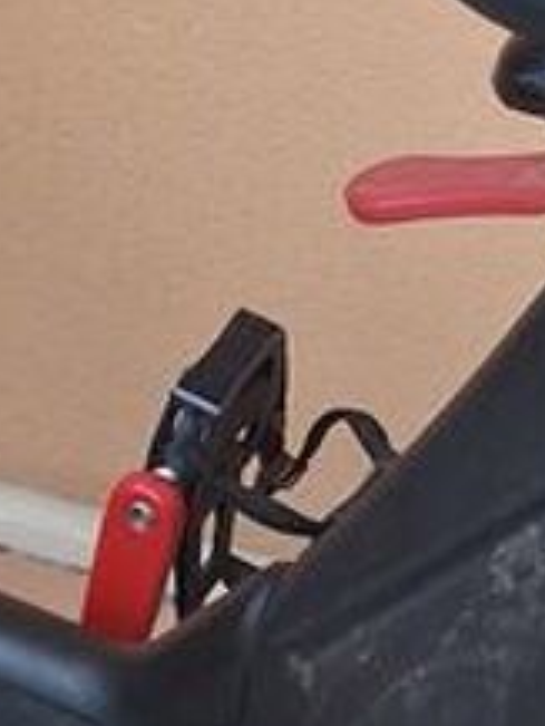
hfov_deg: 8.9
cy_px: -5
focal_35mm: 166
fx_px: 3481
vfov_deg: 11.8
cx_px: 495
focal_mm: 4
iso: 320
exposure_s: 1/100
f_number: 1.8
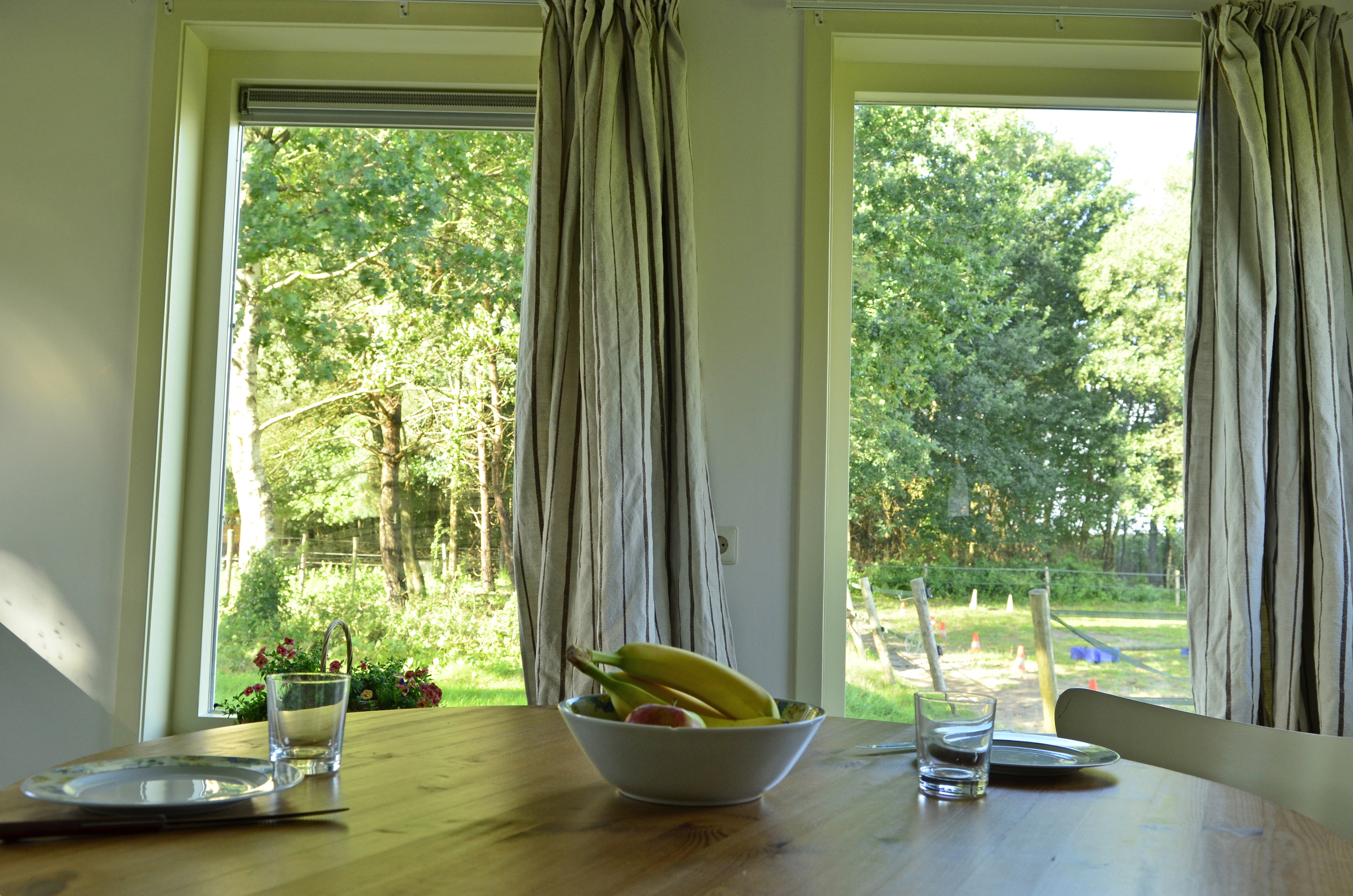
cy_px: 448
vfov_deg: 39.8
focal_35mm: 33
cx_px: 676
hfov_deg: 57.3
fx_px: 1238
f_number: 6.3
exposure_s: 1/80
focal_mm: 22
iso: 400
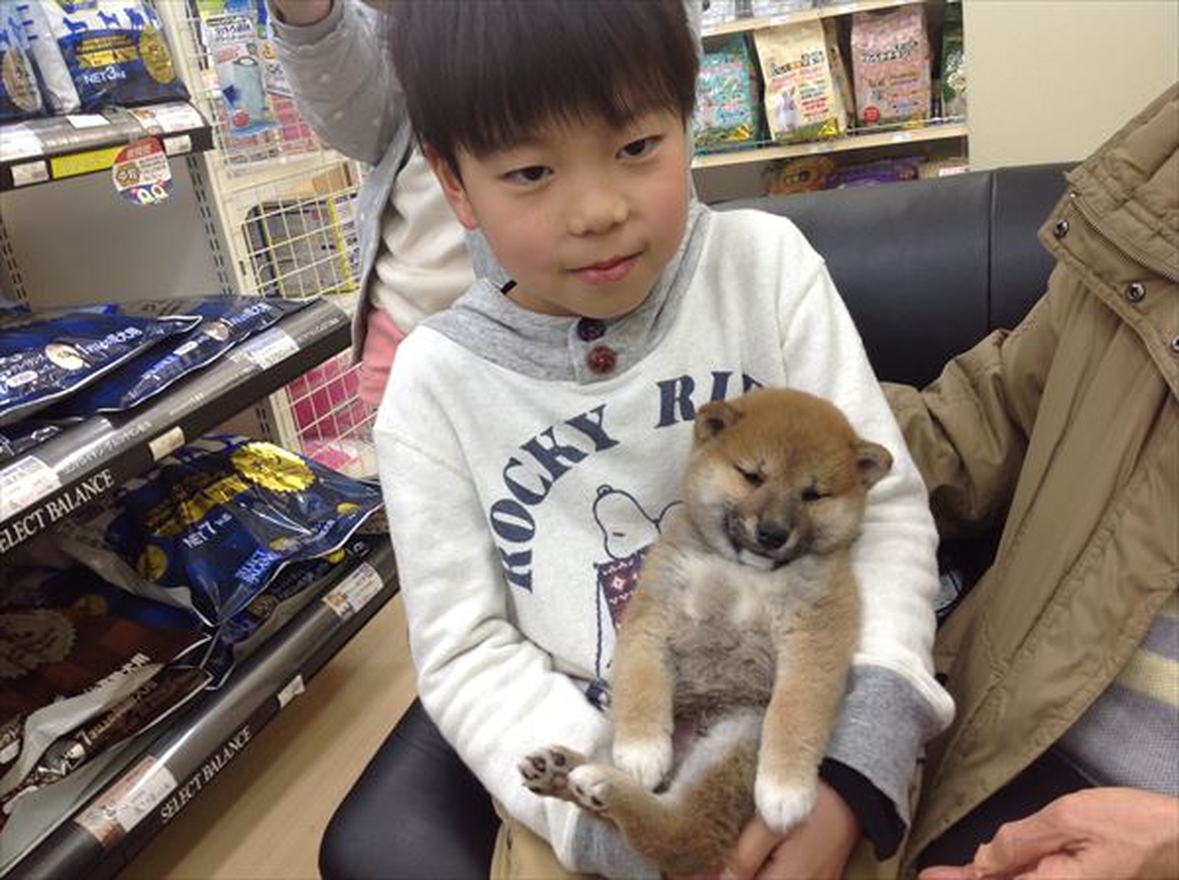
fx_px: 1190
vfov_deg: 40.6
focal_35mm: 35
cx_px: 590
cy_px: 440
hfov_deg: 52.7
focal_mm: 4.28
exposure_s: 1/24
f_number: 2.4
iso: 64
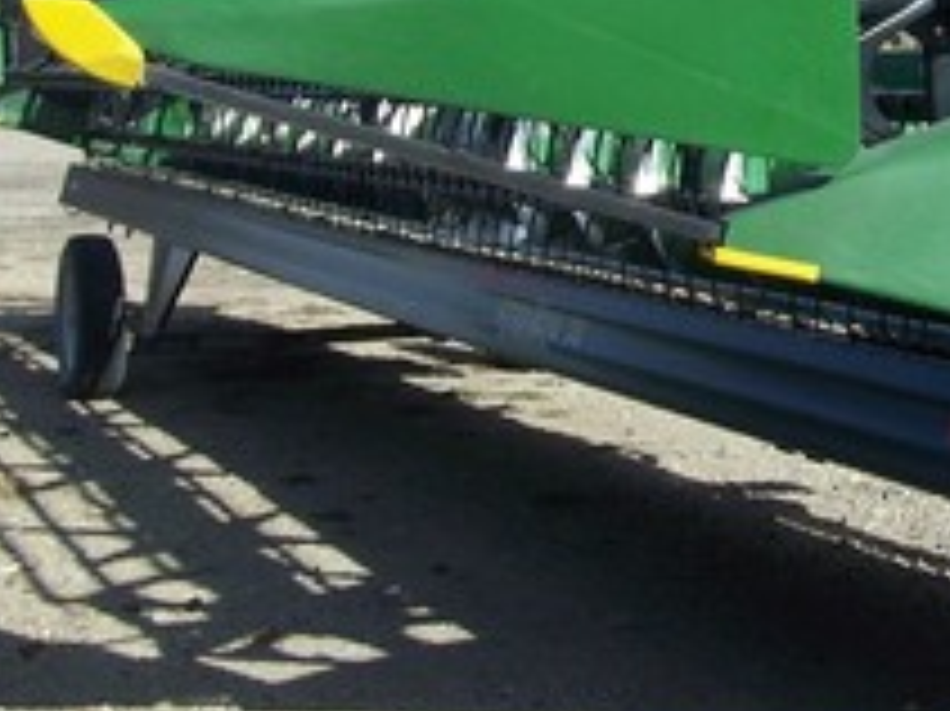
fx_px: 2688
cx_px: 788
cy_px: 22
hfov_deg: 19.8
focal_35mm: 98
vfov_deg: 14.9
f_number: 4
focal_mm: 6.3
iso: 80
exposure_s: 1/750
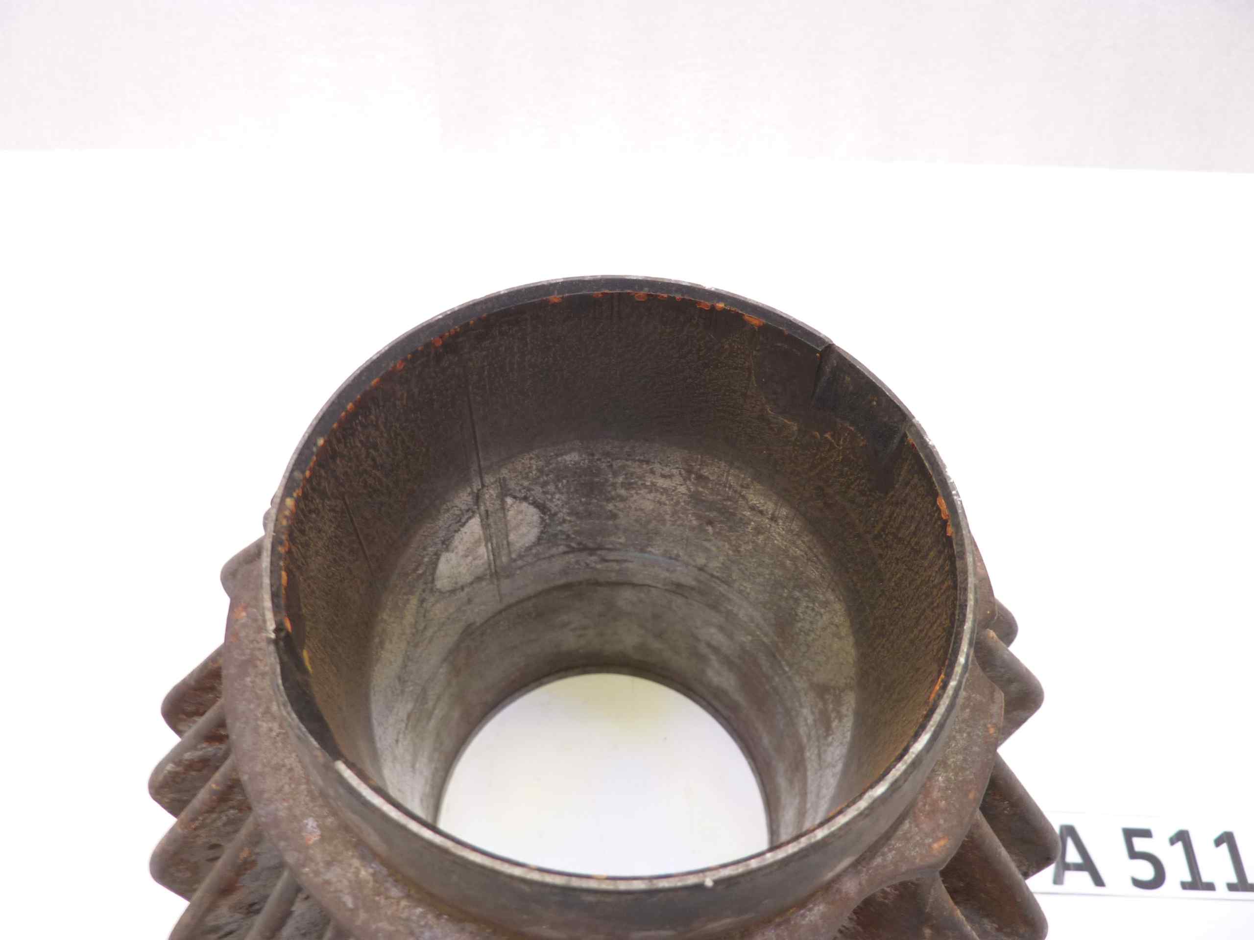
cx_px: 627
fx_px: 906
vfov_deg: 54.9
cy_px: 470
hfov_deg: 69.4
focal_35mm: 25
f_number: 3.3
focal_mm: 4.1
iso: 125
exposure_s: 1/8
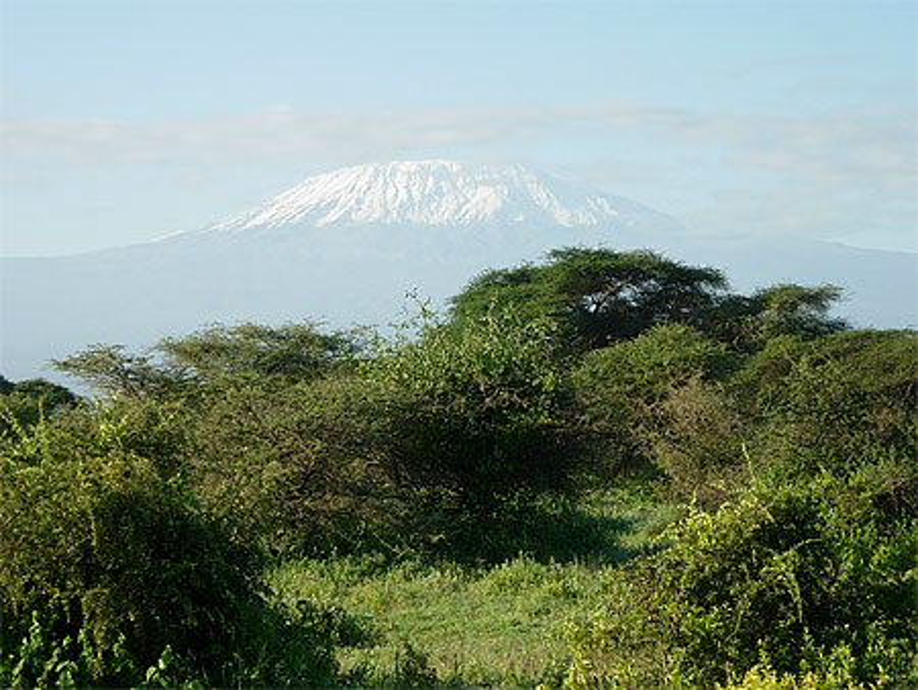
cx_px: 459
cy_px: 345
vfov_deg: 13.1
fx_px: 2998
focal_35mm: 113
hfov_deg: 17.4
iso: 64
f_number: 4.9
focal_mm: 23.4
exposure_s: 1/296
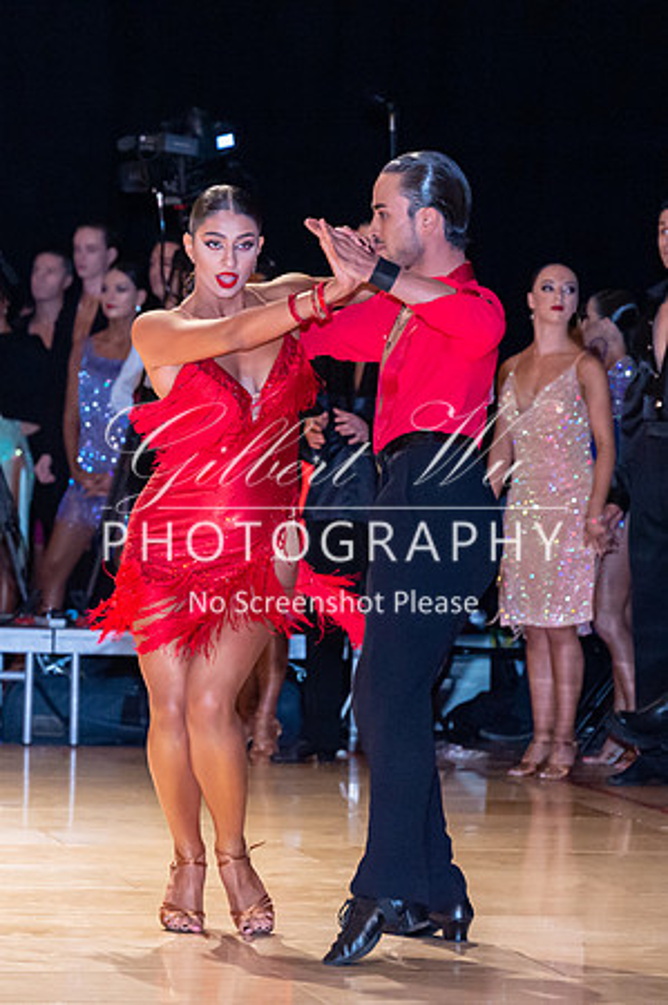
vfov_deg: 11.4
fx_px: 5058
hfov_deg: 7.6
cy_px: 504
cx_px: 227
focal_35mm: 181
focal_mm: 120
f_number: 4
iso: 3200
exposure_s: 1/400
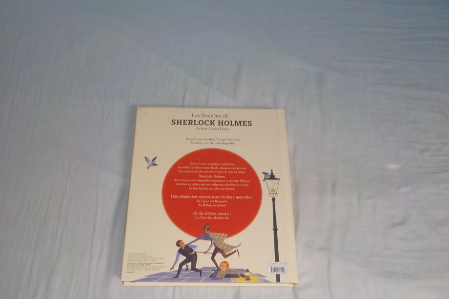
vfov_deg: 38.7
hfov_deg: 55.8
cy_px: 177
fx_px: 424
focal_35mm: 34
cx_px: 222
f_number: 3.3
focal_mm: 4.1
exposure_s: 1/30
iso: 200
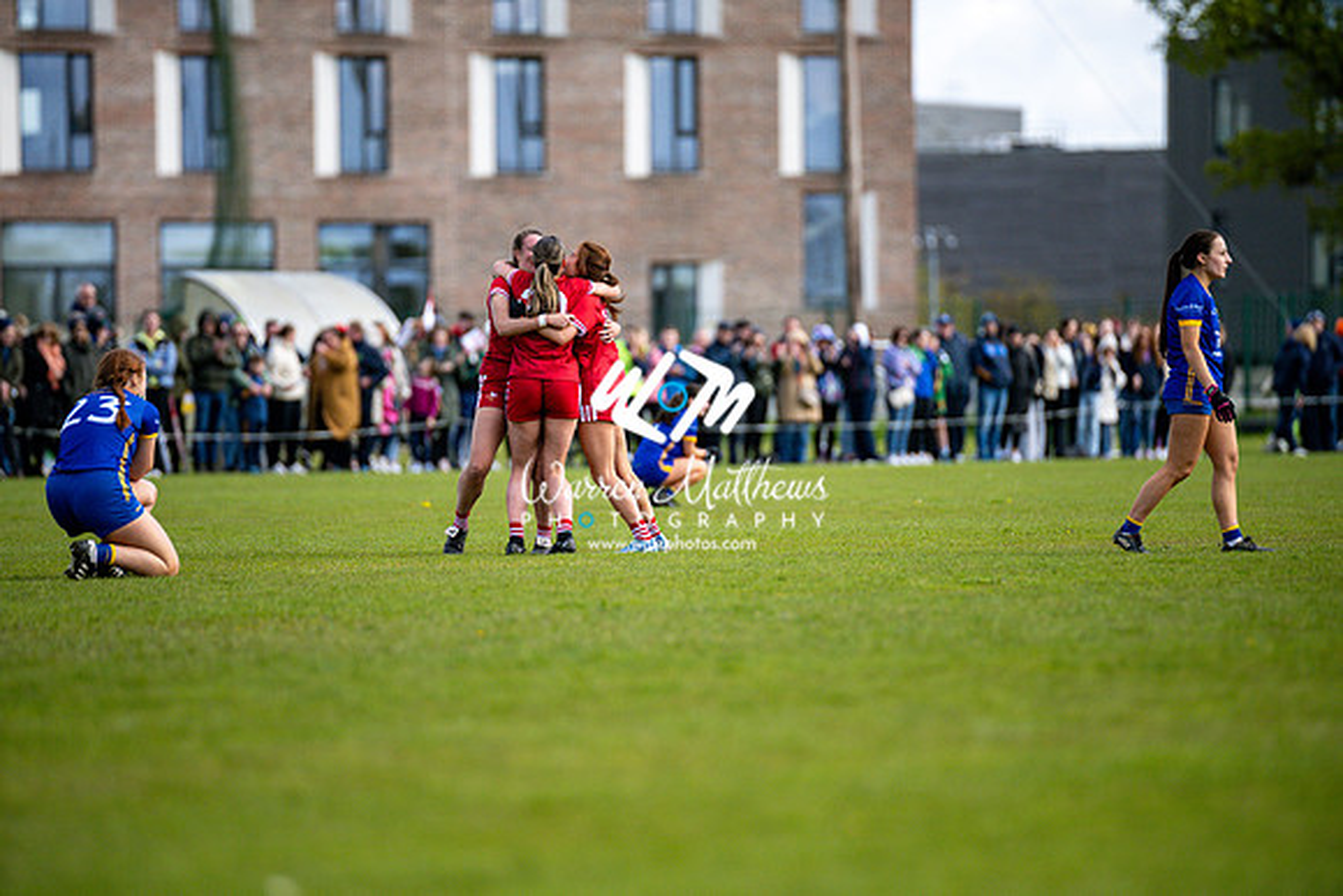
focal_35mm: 300
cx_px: 672
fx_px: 11194
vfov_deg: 4.6
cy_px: 448
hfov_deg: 6.9
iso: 450
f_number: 2.8
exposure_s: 1/6400
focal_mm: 300
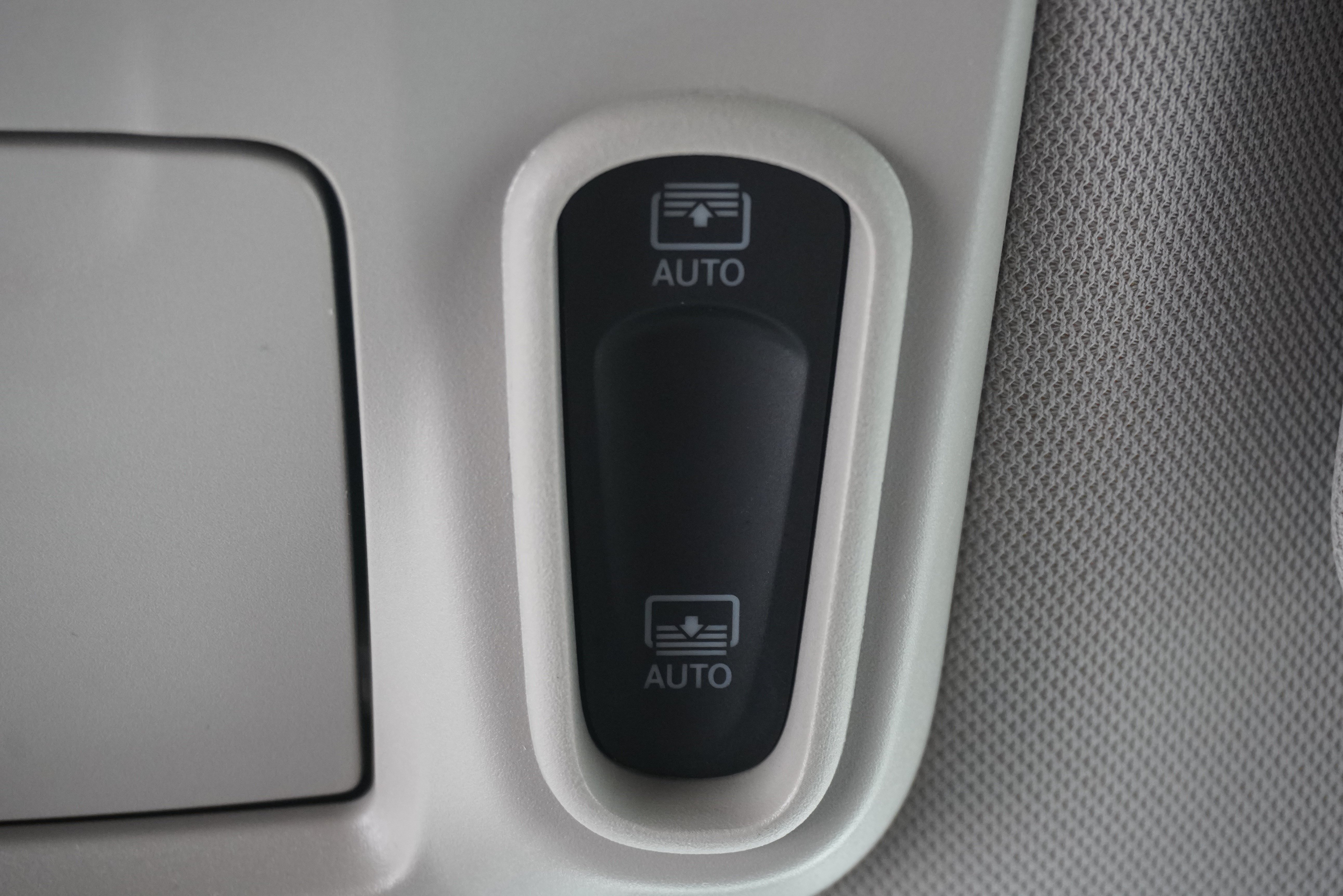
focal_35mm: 58
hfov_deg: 34.5
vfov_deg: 23.4
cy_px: 448
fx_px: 2164
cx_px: 672
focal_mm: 39
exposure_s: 1/60
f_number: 5.6
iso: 2500
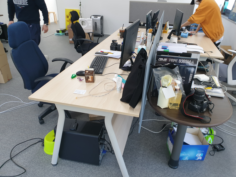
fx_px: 177
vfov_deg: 53.1
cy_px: 88
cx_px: 118
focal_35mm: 26
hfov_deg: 67.3
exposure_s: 1/60
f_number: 2.4
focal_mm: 4.3
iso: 125
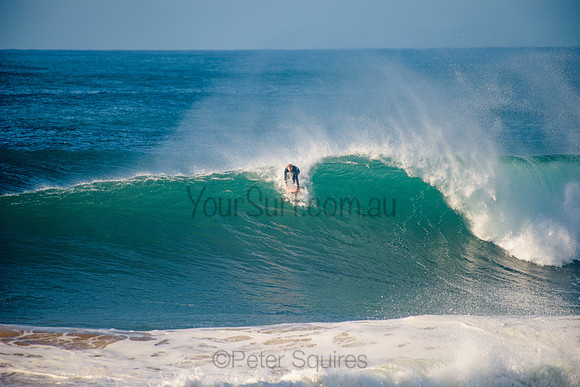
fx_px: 8057
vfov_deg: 2.8
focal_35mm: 500
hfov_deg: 4.1
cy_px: 194
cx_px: 290
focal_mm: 500
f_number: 5.6
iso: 200
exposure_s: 1/1600
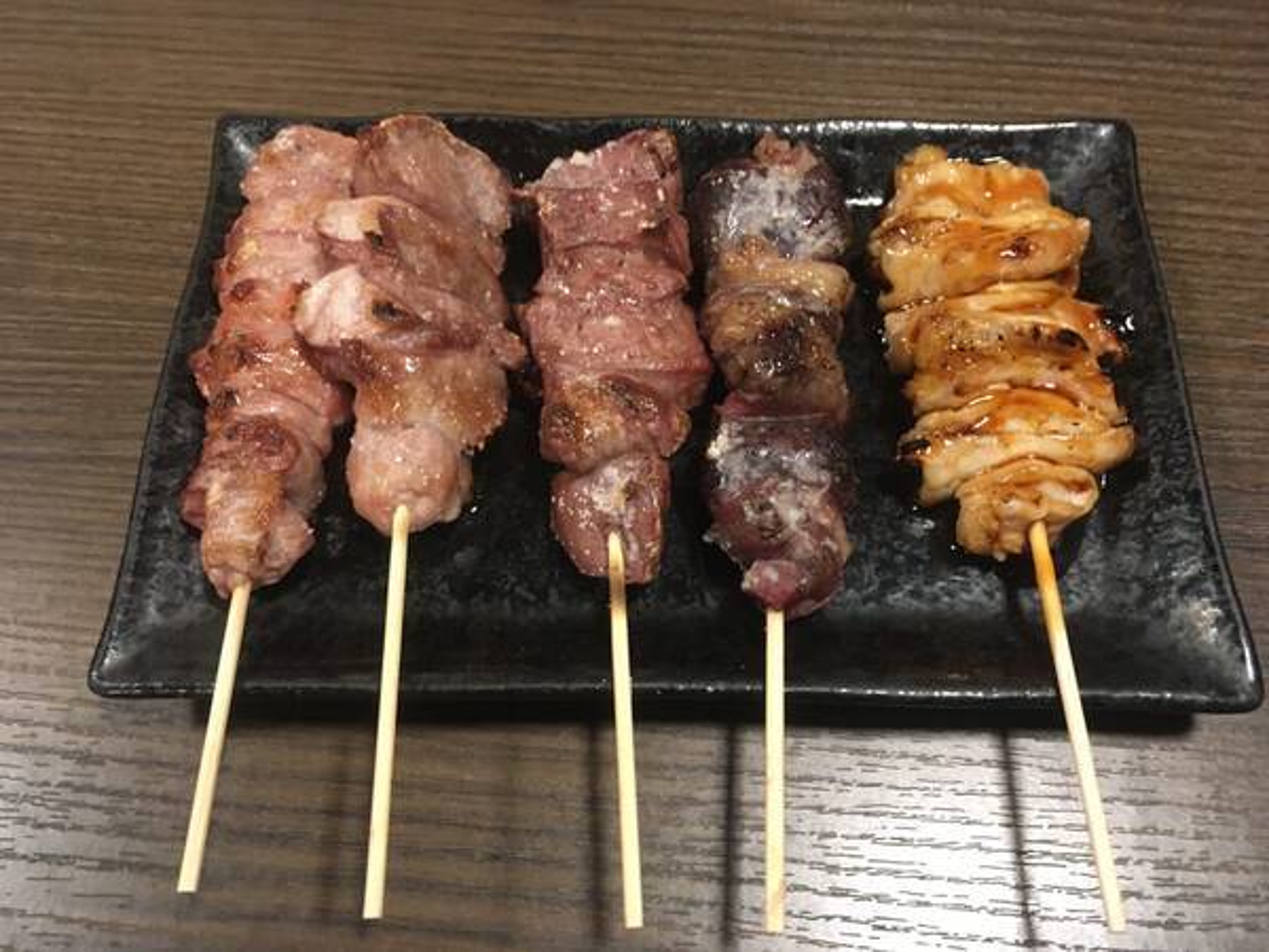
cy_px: 476
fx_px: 1063
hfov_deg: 61.7
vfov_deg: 48.2
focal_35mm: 29
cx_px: 634
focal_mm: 4.15
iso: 200
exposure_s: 1/17
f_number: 2.2
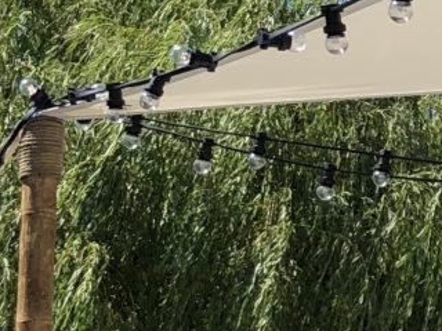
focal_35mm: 179
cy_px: 171
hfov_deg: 10.6
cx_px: 717
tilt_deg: +7.4
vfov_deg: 8.3
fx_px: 2286
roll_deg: -0.3
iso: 20
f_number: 1.8
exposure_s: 1/1675
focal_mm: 4
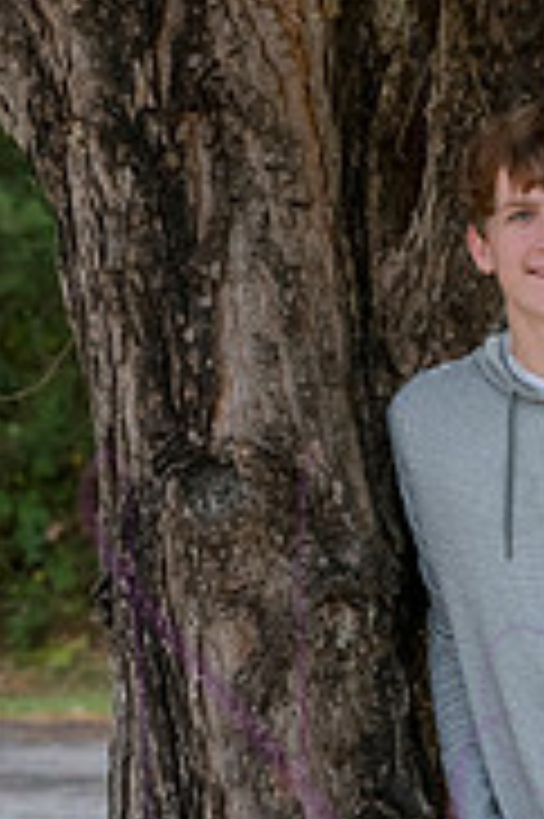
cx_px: 629
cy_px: 495
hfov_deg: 4.9
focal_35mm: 277
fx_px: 6290
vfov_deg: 7.4
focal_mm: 112
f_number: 8
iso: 800
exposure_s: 1/400
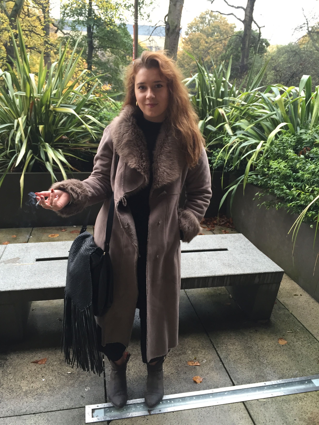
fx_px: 356
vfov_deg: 61.7
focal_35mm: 29
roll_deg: -0.6
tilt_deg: -15.6
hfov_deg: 48.2
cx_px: 160
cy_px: 212
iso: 50
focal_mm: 4.15
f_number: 2.2
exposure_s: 1/33
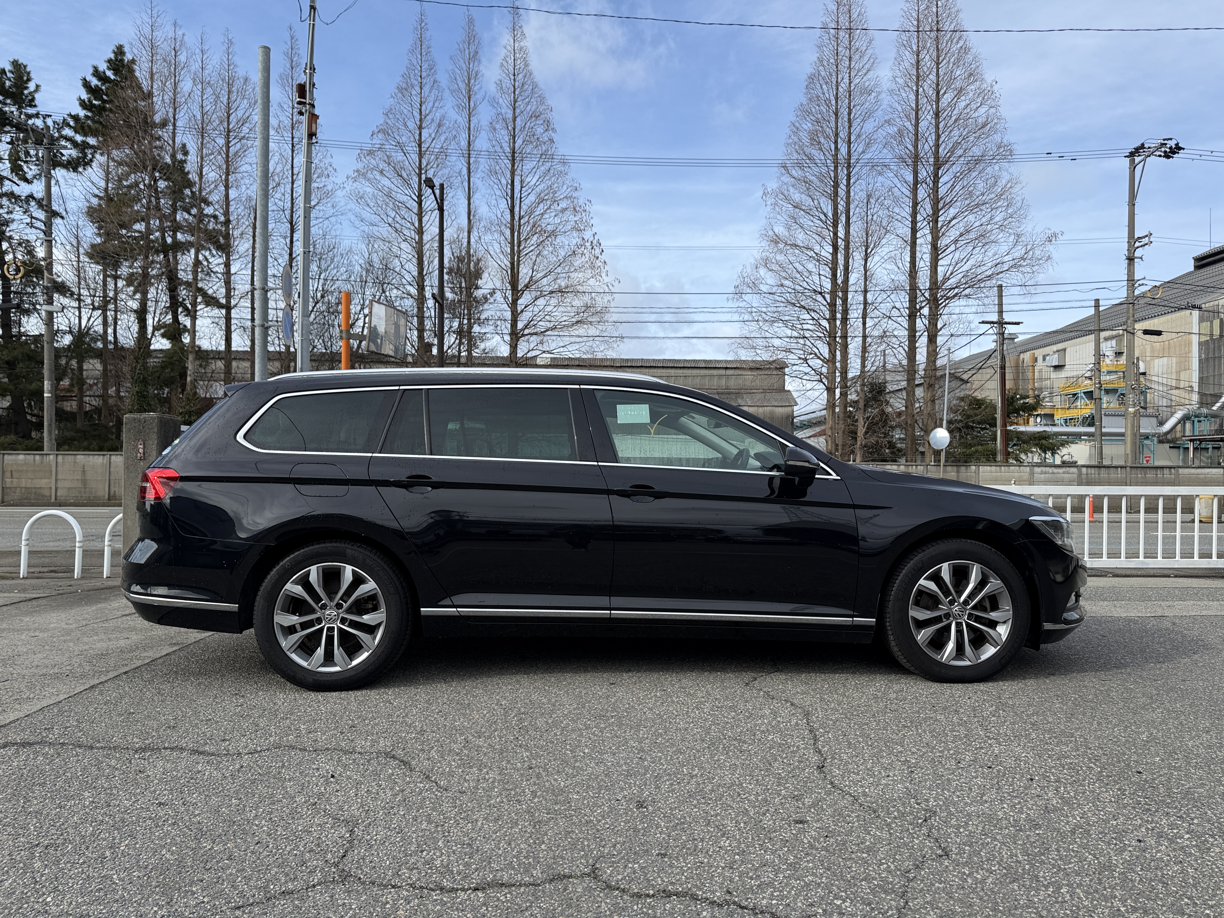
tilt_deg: +1.0
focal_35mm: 24
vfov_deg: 56.8
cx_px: 612
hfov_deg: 71.6
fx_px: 849
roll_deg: +0.1
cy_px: 459
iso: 80
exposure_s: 1/2907
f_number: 1.78
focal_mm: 6.76
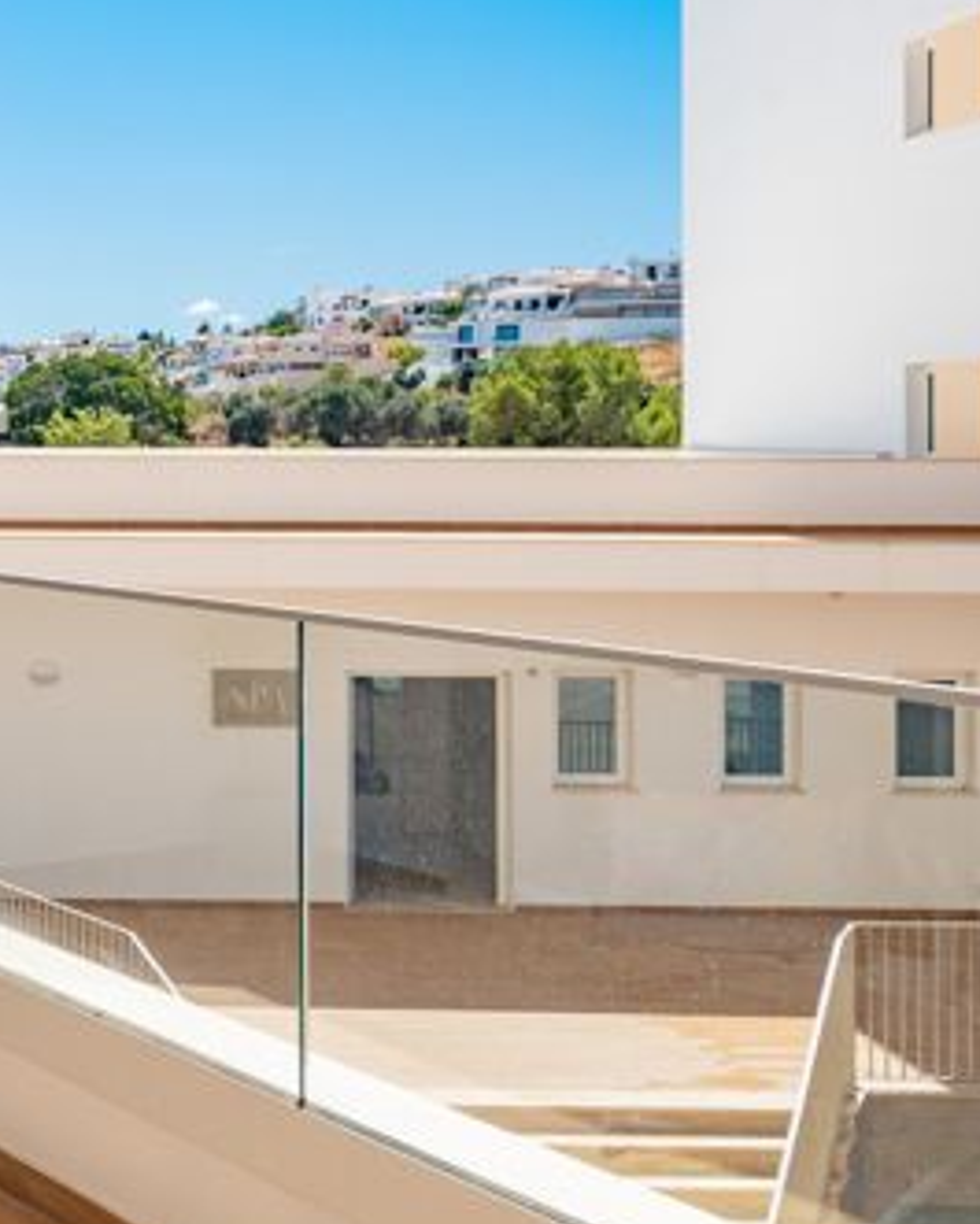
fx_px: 1739
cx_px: -68
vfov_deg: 38.4
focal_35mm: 48
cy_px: 425
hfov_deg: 28.8
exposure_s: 1/200
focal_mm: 24
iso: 200
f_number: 9
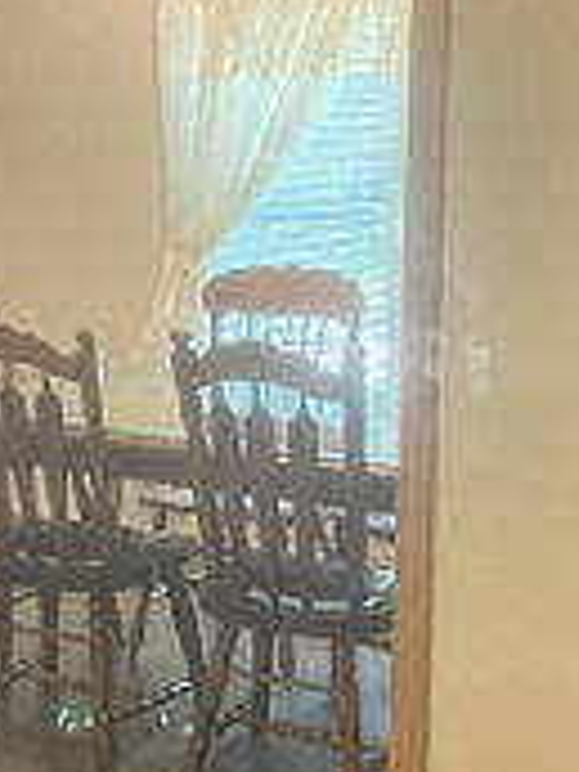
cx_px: 130
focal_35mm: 78
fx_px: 1740
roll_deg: +1.0
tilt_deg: -6.8
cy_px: 265
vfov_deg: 24.9
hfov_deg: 18.7
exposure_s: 1/40
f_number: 1.8
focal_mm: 3.99
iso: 320
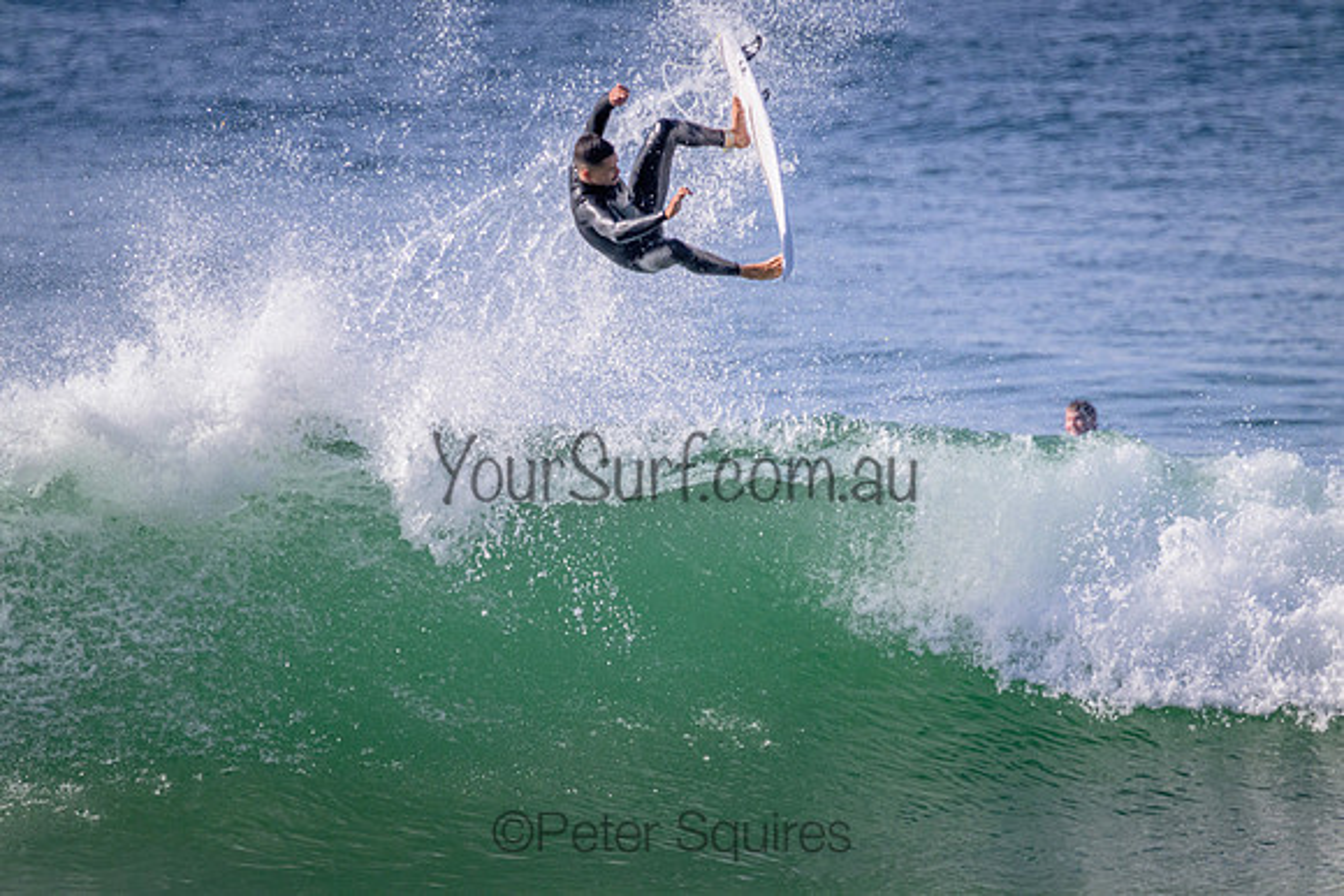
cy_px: 448
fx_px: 29872
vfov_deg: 1.7
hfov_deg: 2.6
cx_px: 672
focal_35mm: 800
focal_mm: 800
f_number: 11
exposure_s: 1/2000
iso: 1400
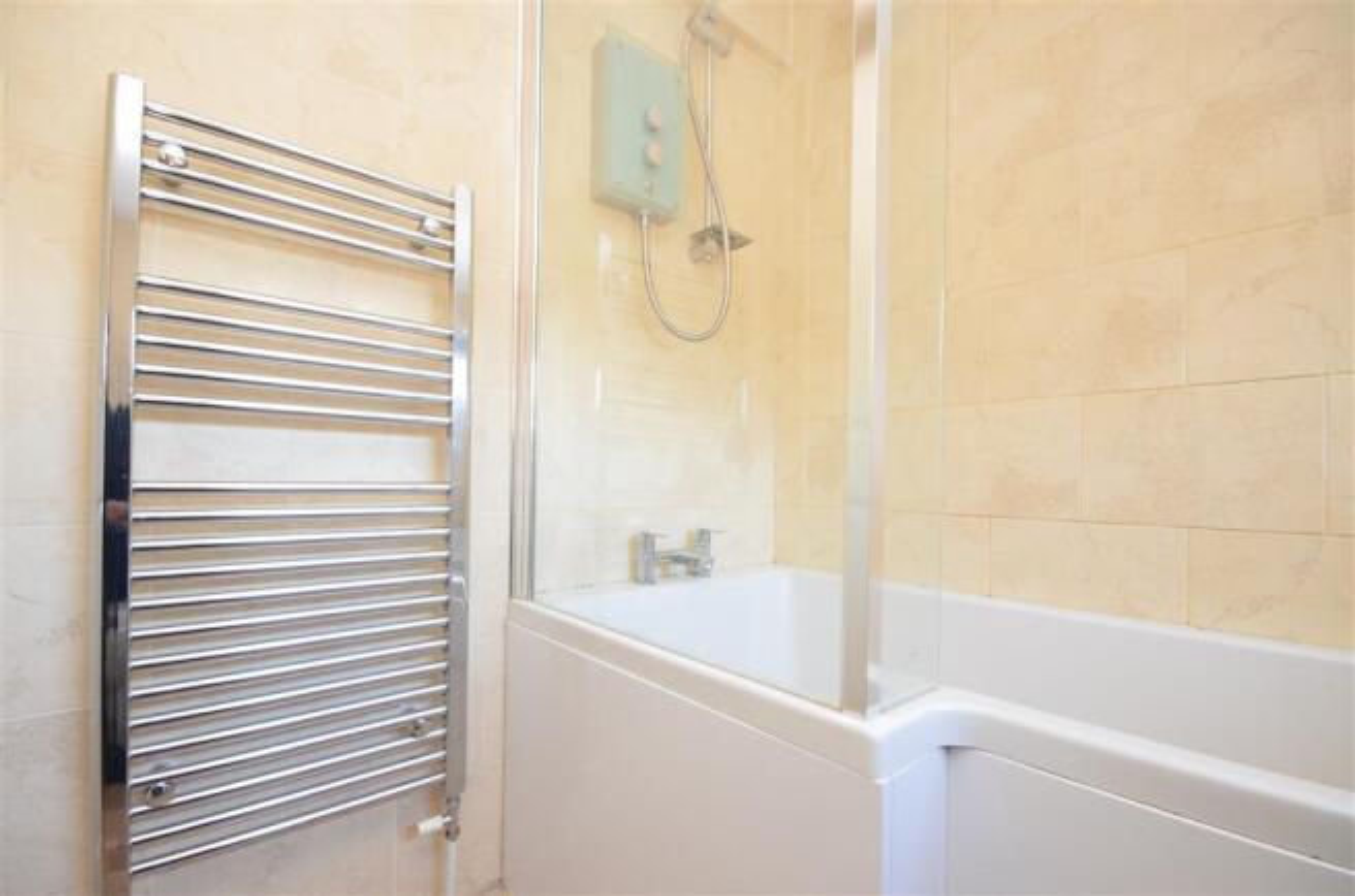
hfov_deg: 100.5
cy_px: 448
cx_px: 678
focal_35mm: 15
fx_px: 563
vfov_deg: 77.0
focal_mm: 10
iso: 640
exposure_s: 1/3
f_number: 10
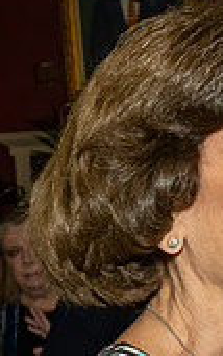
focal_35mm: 212
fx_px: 2060
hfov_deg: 6.1
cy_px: 401
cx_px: 376
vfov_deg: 9.8
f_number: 8
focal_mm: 32
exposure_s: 1/250
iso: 400
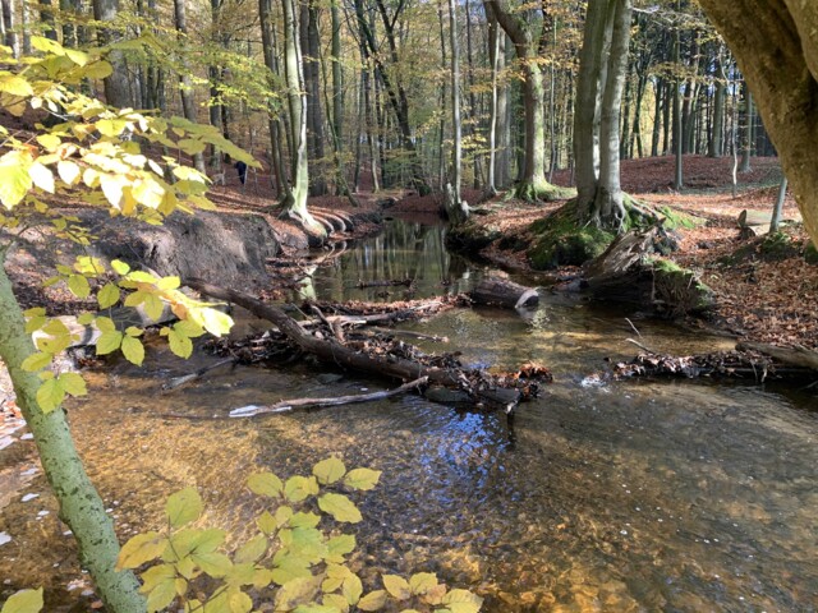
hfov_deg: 67.3
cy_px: 306
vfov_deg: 53.1
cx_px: 409
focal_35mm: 26
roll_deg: +1.9
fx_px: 614
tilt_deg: -11.6
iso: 100
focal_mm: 4.25
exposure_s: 1/99
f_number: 1.8
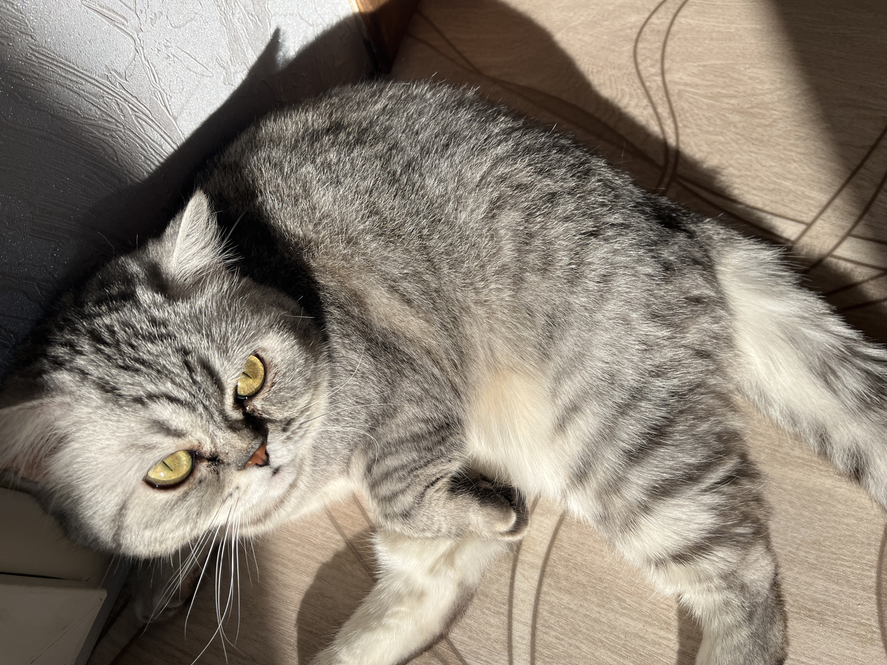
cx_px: 444
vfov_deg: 53.1
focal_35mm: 26
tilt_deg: -66.9
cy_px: 332
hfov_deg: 67.3
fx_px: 666
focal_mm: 5.1
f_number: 1.6
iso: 50
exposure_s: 1/3745
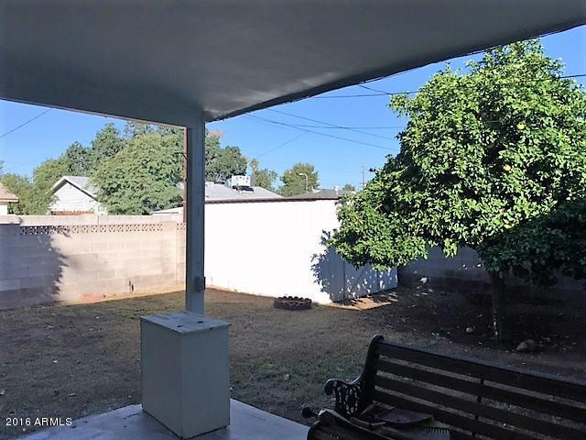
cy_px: 220
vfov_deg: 48.2
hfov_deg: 61.7
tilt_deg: +0.6
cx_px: 293
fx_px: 491
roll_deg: -0.4
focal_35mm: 29
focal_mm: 4.15
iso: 40
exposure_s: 1/1672
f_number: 2.2
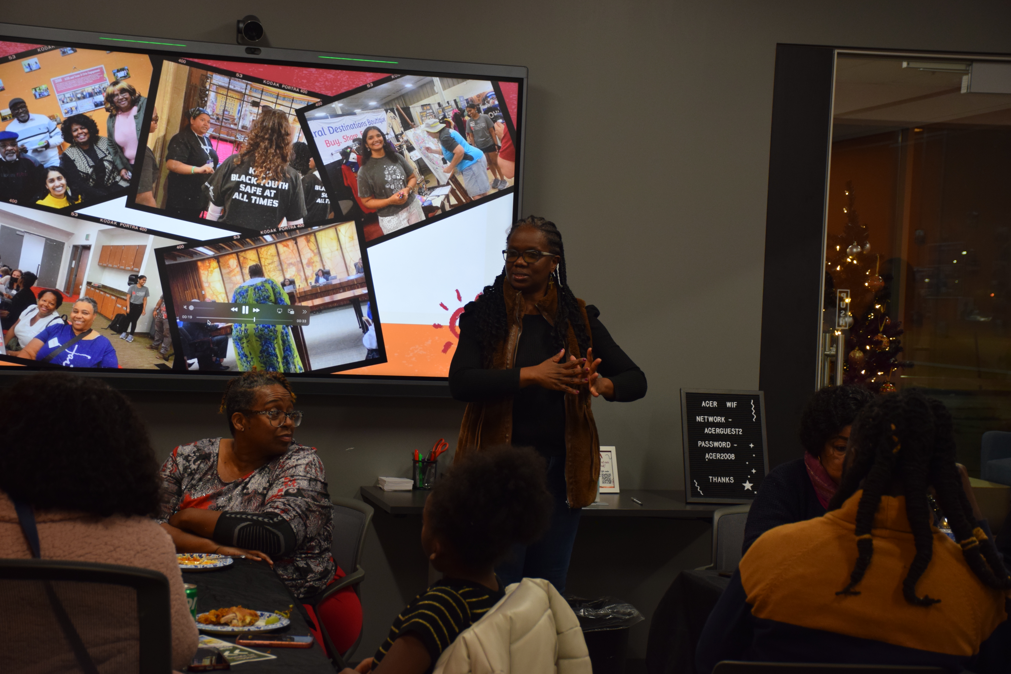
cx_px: 506
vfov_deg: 20.2
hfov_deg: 29.9
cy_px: 337
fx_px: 1895
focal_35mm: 68
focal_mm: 45
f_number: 4.5
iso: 560
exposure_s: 1/60
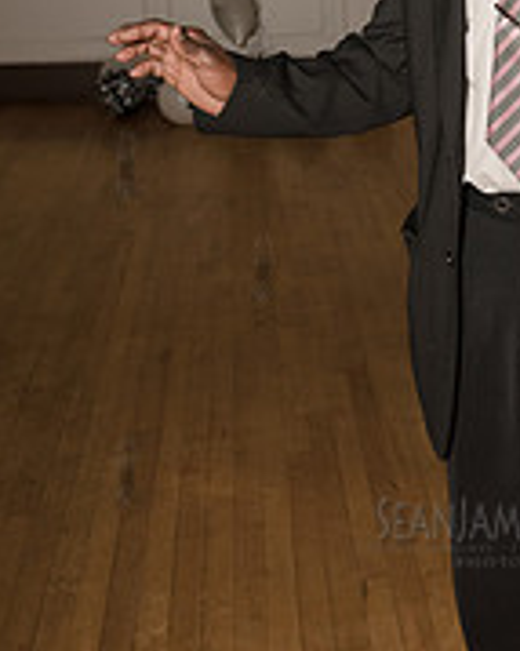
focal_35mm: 66
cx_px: 535
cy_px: 164
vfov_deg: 28.3
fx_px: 1271
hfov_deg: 22.2
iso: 2000
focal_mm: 28
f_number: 3.5
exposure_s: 1/250
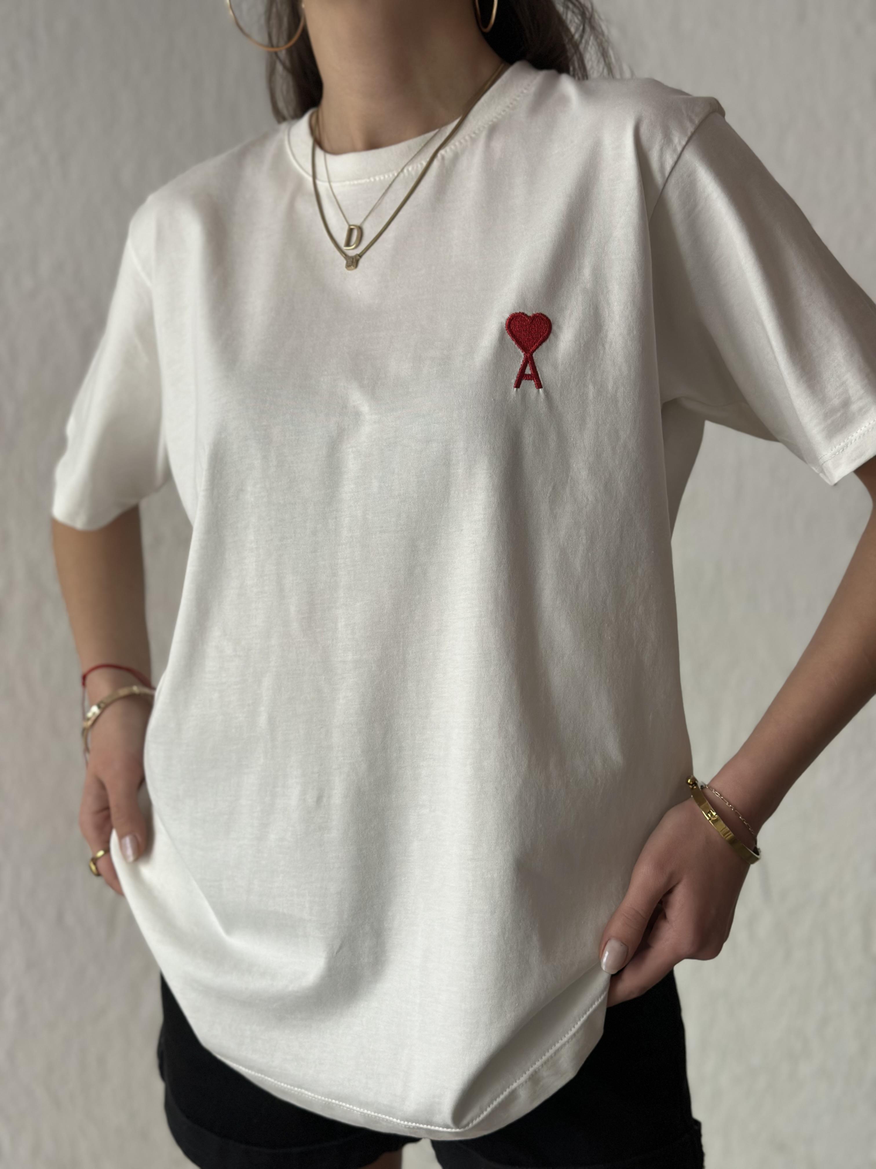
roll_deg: +0.9
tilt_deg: -5.7
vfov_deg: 39.7
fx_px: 1620
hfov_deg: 30.3
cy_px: 584
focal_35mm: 48
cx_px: 438
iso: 64
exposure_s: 1/122
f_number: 1.78
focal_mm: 6.86
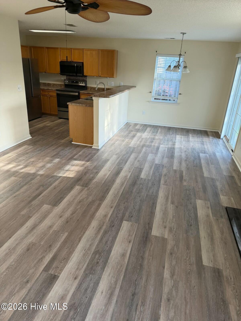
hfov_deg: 56.8
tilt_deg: -22.0
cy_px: 160
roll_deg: -4.2
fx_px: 223
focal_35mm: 24
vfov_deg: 71.6
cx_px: 120
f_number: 1.78
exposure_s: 1/153
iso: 125
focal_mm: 6.76
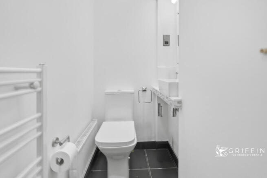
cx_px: 134
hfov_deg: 104.2
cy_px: 89
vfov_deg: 81.2
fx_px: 104
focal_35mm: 14
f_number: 3.2
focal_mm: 14
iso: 100
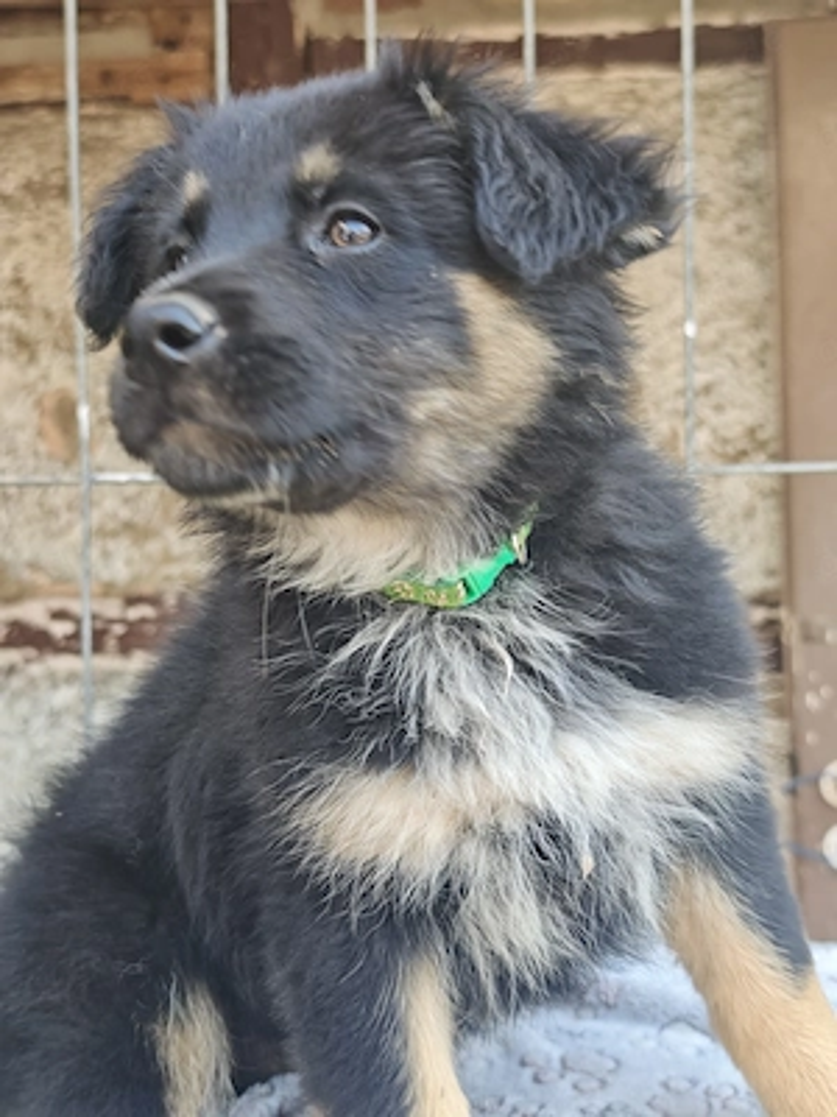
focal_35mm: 53
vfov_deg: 36.2
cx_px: 418
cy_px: 558
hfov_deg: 27.5
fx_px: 1709
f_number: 1.63
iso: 160
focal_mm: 8.72
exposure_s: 1/300
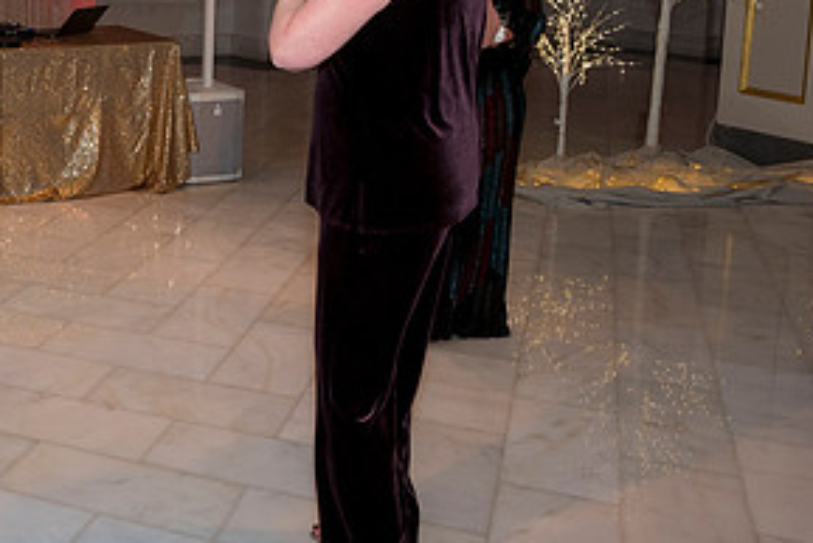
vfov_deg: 25.1
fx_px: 1175
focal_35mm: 52
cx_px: 23
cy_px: 42
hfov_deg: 35.0
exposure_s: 1/125
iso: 800
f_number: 5
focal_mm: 24
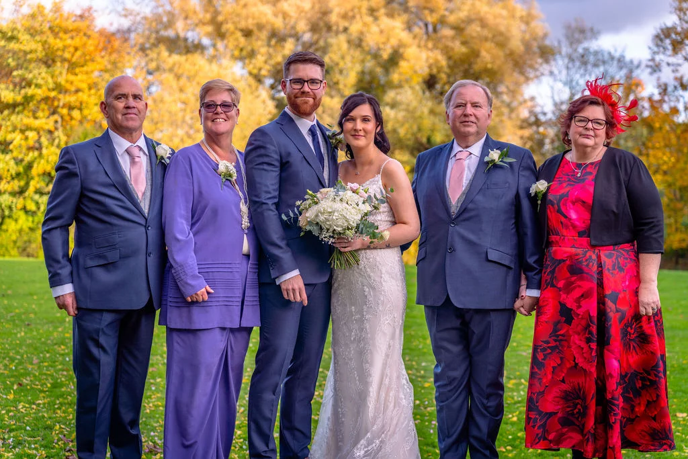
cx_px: 344
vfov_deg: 21.2
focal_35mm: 64
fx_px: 1223
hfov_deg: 31.4
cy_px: 230
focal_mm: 64
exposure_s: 1/250
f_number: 2.8
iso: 100
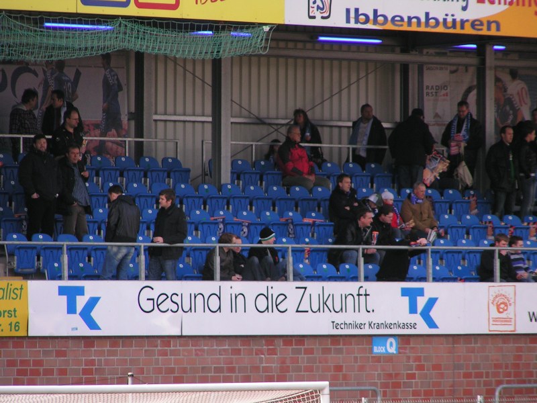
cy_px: 202
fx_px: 5895
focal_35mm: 380
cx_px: 268
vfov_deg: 3.9
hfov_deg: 5.2
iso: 80
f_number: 3.5
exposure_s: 1/400
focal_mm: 58
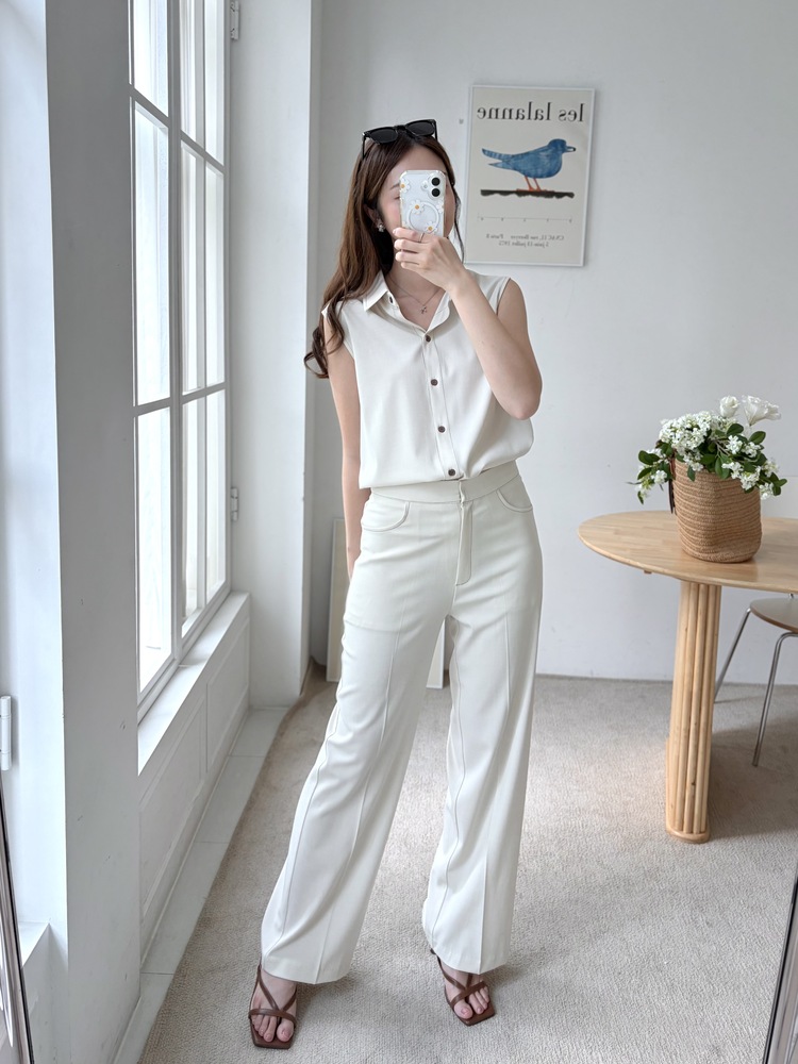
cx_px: 399
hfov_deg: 53.1
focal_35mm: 26
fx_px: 799
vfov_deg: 67.3
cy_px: 532
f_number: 1.6
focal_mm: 5.96
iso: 80
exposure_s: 1/120
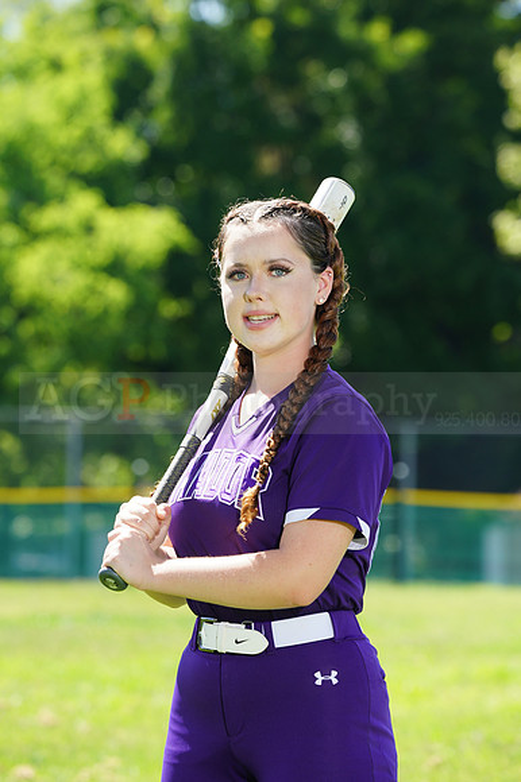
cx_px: 260
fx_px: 6389
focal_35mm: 294
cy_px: 391
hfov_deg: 4.7
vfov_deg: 7.0
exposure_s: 1/125
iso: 200
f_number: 10
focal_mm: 294
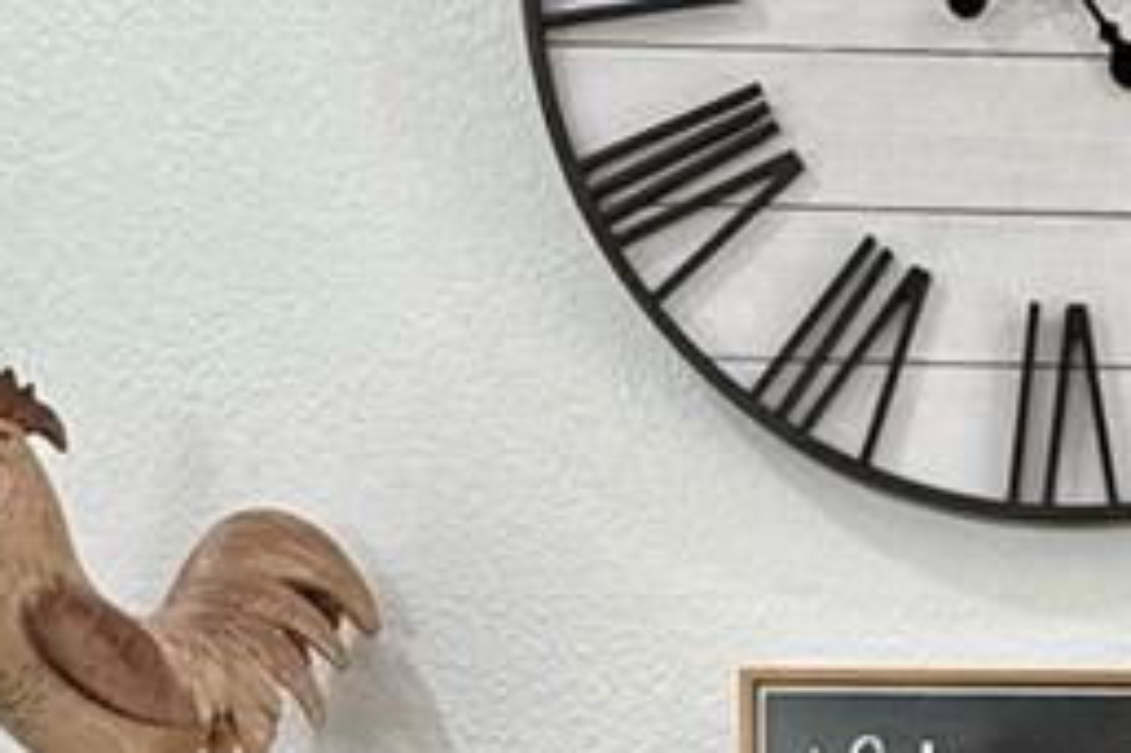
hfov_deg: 28.0
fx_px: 2135
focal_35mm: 68
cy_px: 1017
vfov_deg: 18.4
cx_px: 1113
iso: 160
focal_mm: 2.22
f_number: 2.2
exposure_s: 1/120
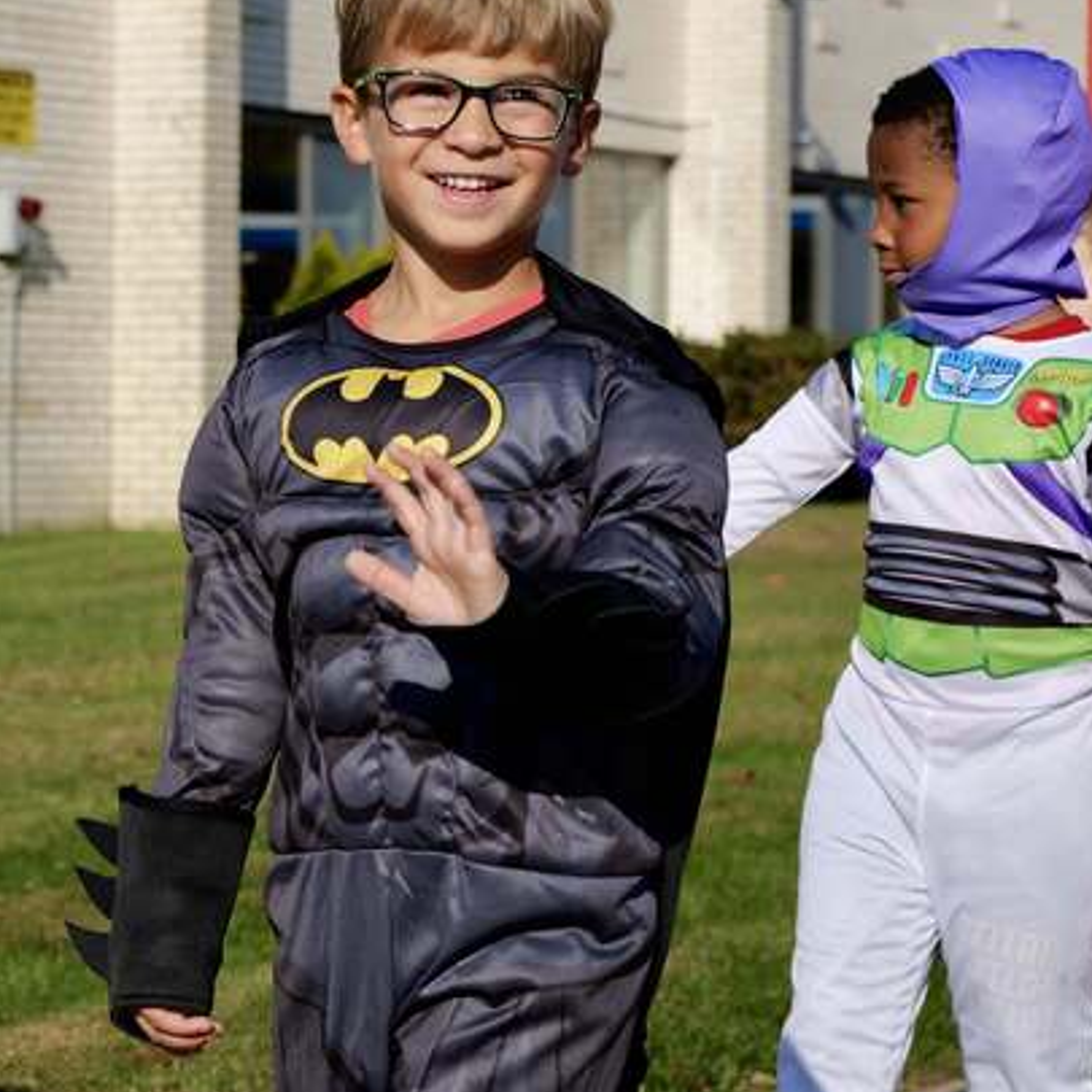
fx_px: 4604
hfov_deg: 13.3
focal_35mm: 129
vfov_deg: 13.5
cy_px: 503
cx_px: -22
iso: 100
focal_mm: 60
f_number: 5.6
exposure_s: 1/800
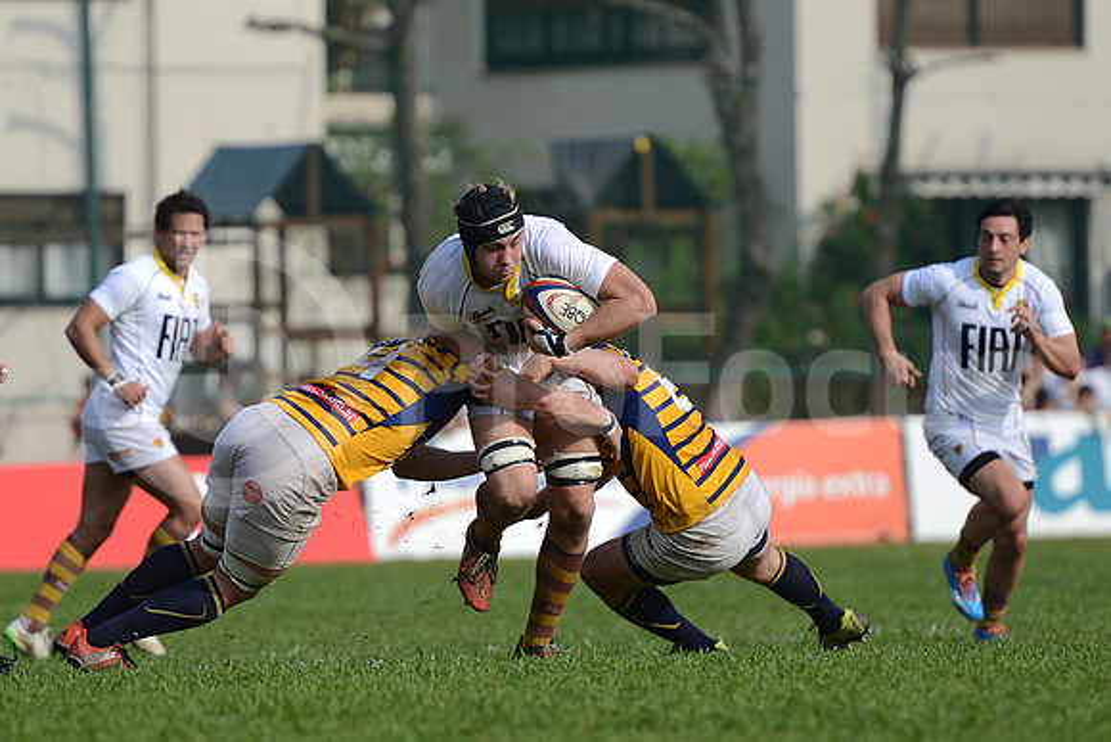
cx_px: 556
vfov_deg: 5.1
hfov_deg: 7.6
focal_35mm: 270
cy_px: 371
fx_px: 8334
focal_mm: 270
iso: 320
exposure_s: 1/2000
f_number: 4
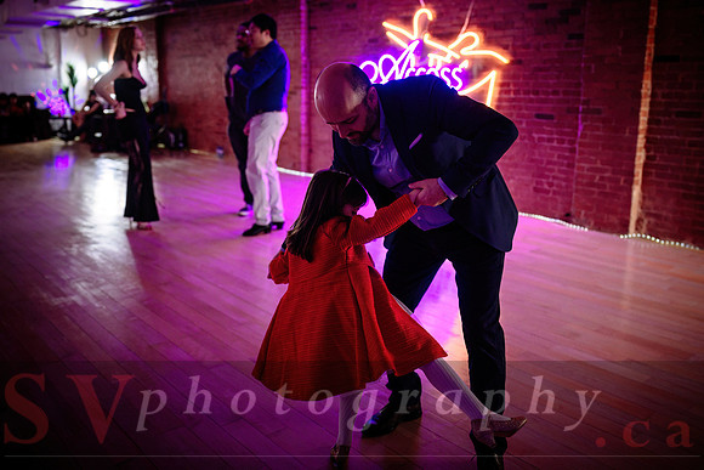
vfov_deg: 41.6
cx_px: 352
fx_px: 616
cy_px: 205
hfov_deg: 59.5
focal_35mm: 32
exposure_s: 1/250
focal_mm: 28
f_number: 2
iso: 1600
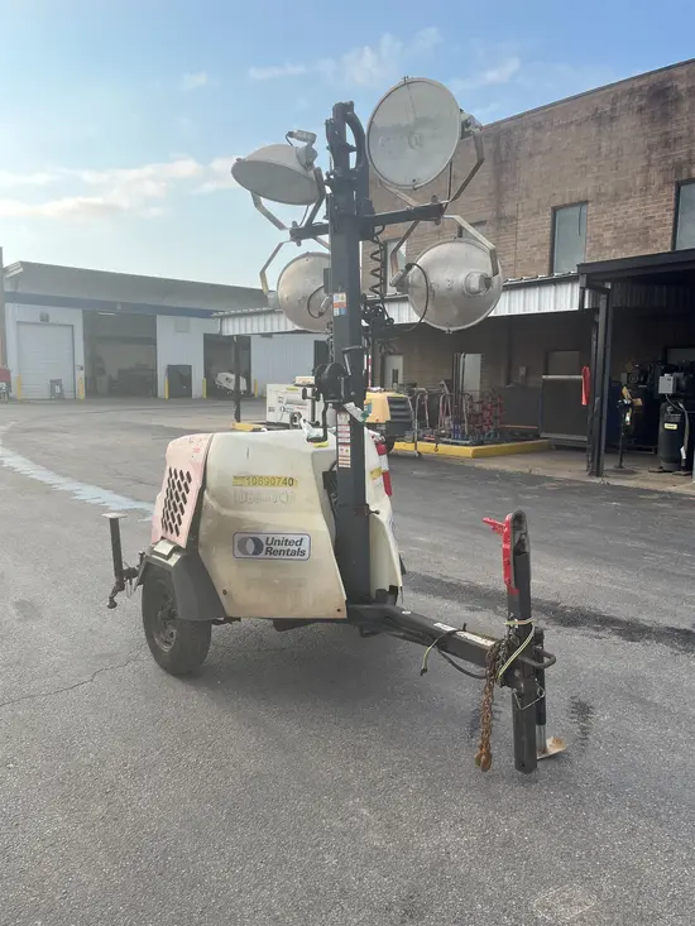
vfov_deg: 67.3
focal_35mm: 26
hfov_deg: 53.1
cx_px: 348
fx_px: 696
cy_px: 463
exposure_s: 1/1325
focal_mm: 5.1
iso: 50
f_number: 1.6
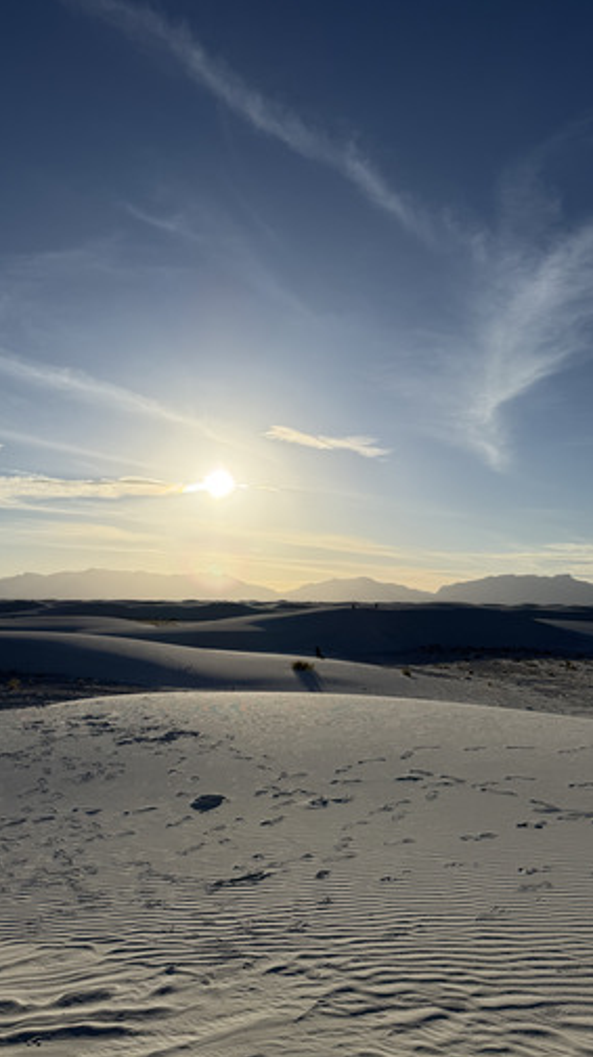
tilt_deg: +6.8
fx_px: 756
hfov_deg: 42.5
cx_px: 222
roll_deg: +1.5
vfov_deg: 69.9
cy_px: 535
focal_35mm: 27
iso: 64
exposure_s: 1/14286
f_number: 1.78
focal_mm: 6.76
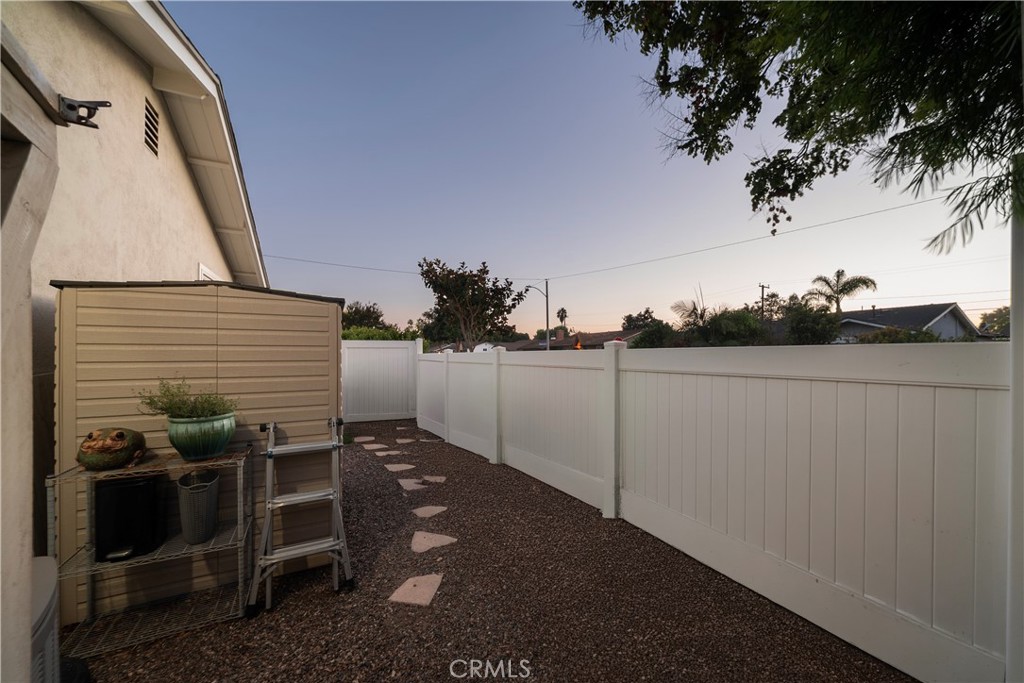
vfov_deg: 85.4
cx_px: 512
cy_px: 342
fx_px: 370
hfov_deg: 108.3
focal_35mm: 13
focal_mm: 13
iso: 80
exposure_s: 1.3
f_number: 9
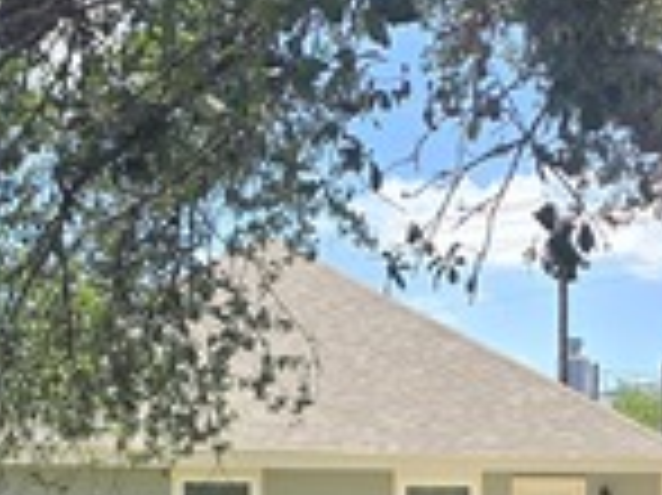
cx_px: 441
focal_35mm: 100
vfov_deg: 14.1
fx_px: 1911
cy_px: 680
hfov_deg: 19.6
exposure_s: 1/338
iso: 12
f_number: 1.7
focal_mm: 6.3
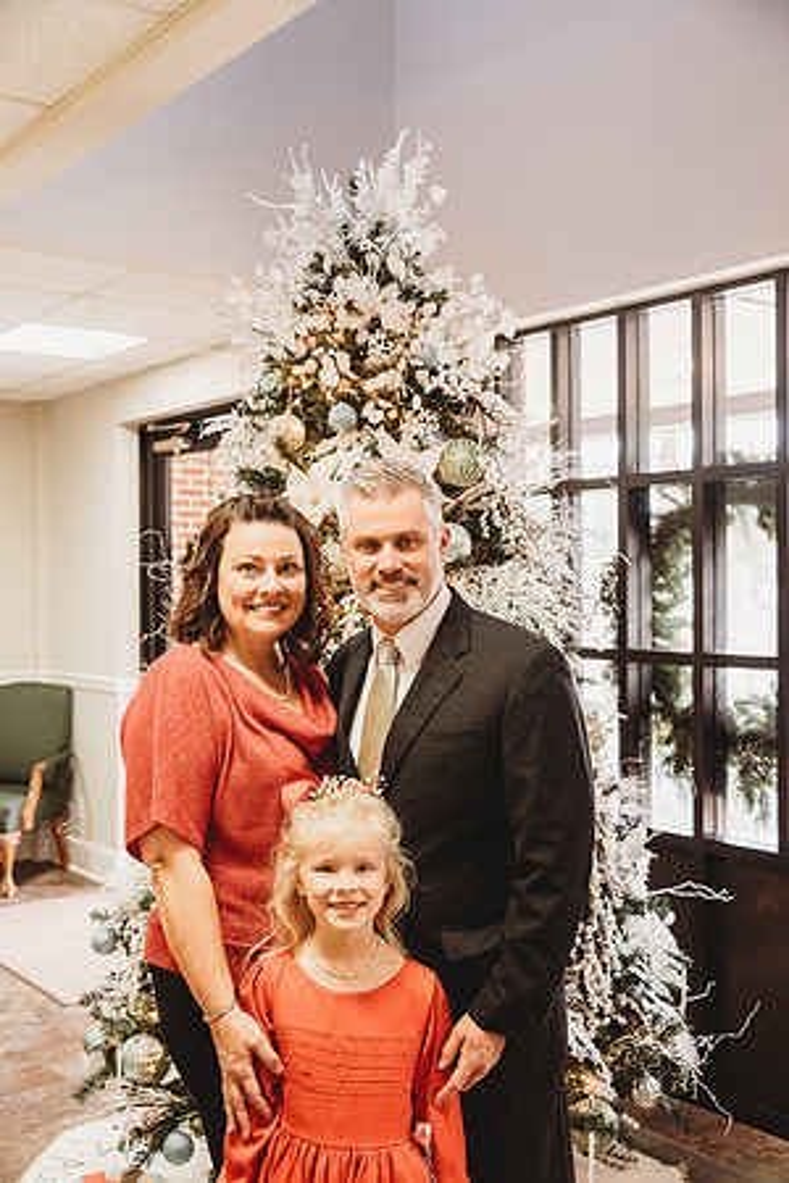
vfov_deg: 50.7
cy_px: 592
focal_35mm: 38
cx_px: 394
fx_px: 1249
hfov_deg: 35.1
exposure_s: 1/200
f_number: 4
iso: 4000
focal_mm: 38
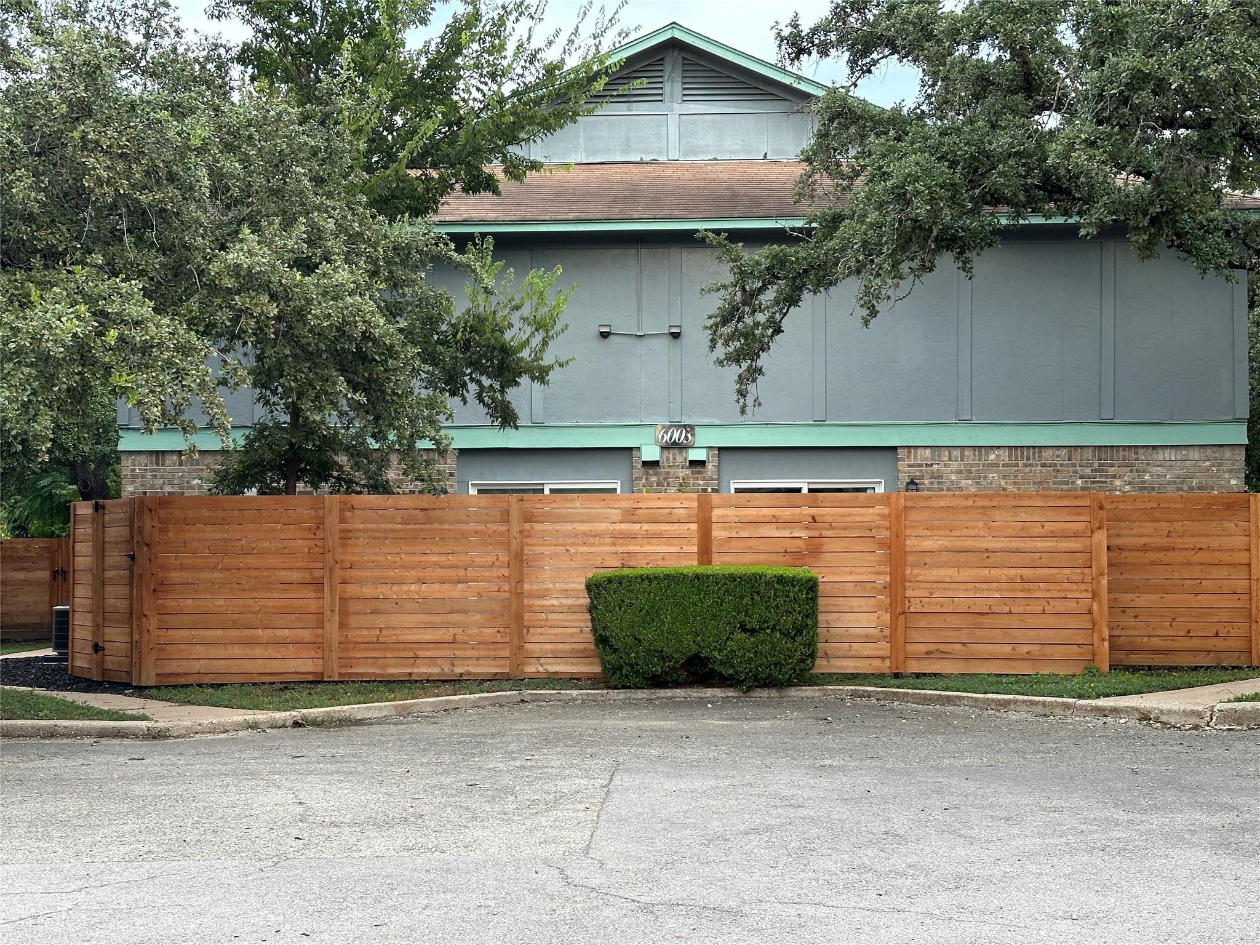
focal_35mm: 48
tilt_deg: +1.7
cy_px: 472
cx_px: 630
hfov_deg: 39.7
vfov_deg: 30.3
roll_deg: -0.9
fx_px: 1747
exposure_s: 1/172
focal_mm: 6.86
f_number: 1.78
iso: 64
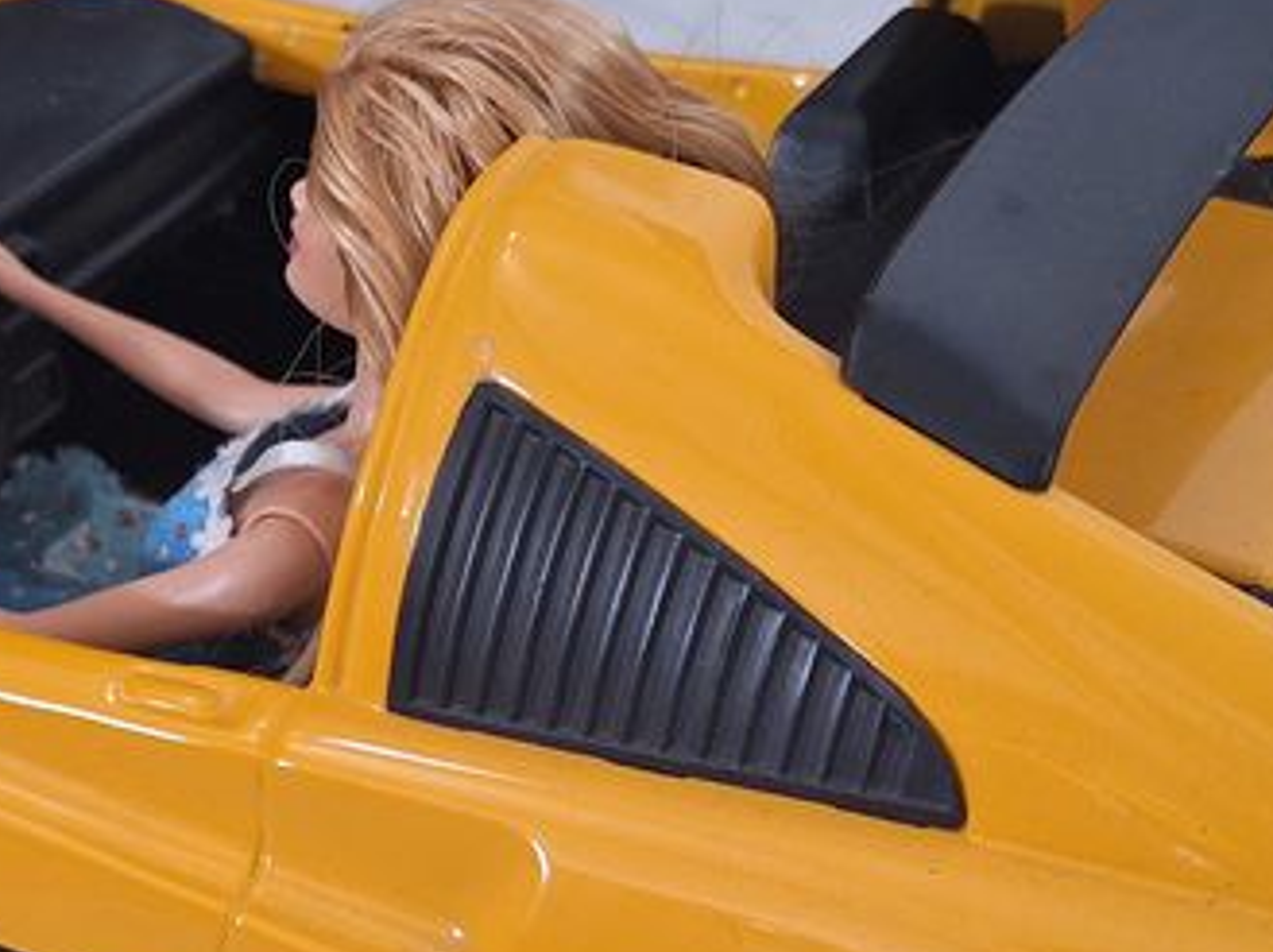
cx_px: 449
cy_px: 786
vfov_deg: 20.7
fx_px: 2571
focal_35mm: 70
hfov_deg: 27.7
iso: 250
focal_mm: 5.54
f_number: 1.8
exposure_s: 1/33
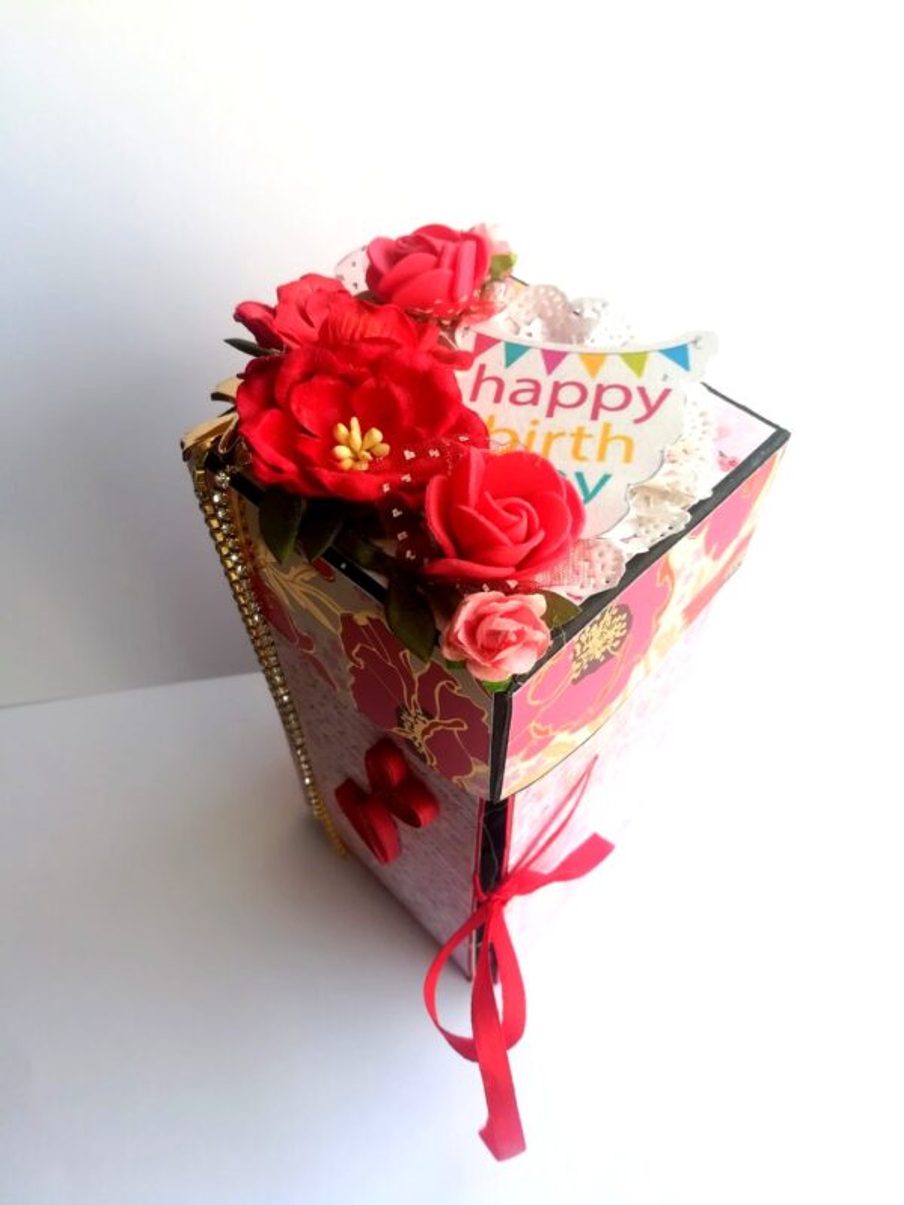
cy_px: 602
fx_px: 905
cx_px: 452
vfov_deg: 67.3
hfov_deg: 53.1
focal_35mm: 26
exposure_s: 1/100
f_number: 2.2
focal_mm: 3.83
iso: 64
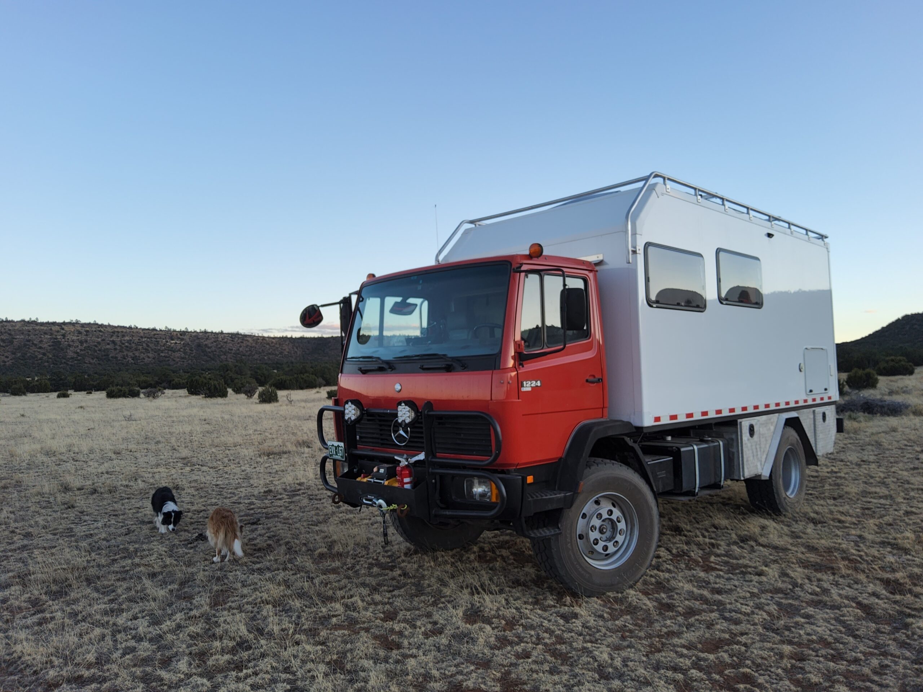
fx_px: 667
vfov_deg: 54.9
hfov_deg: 69.4
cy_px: 346
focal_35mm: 25
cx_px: 462
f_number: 2
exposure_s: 1/141
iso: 32
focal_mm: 3.08
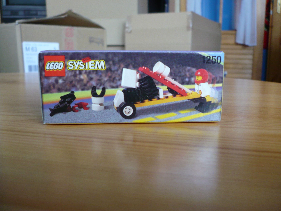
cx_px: 140
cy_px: 106
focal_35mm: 35
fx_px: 284
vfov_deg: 40.7
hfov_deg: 52.6
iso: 160
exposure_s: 1/30
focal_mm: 5.8
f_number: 2.8
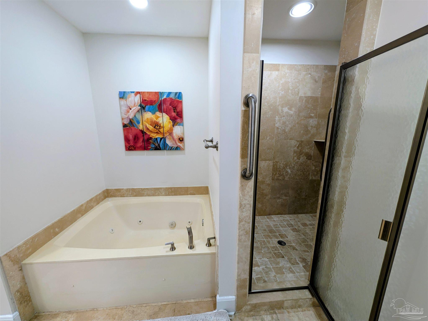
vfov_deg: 94.6
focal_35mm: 12
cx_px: 214
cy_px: 160
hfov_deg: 110.5
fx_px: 148
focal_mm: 2.02
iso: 70
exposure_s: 1/60
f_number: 1.7
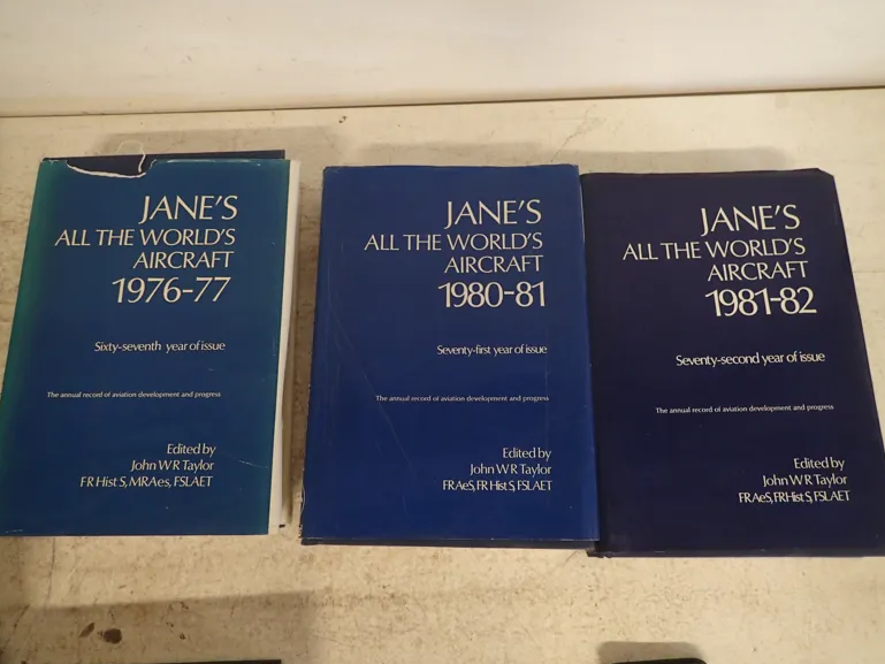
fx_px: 665
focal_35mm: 26
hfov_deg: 67.3
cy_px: 335
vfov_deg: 53.1
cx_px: 433
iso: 400
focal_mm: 4.5
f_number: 2
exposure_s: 1/30
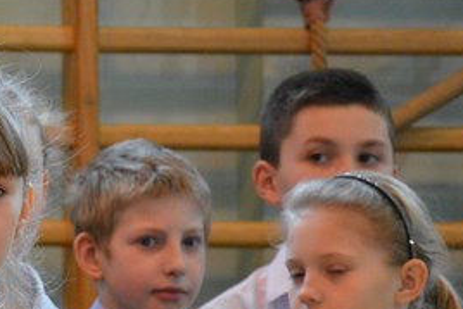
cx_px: -119
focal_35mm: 469
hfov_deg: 4.4
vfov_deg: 2.9
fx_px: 6041
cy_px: 298
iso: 3200
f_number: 5.6
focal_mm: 105
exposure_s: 1/125
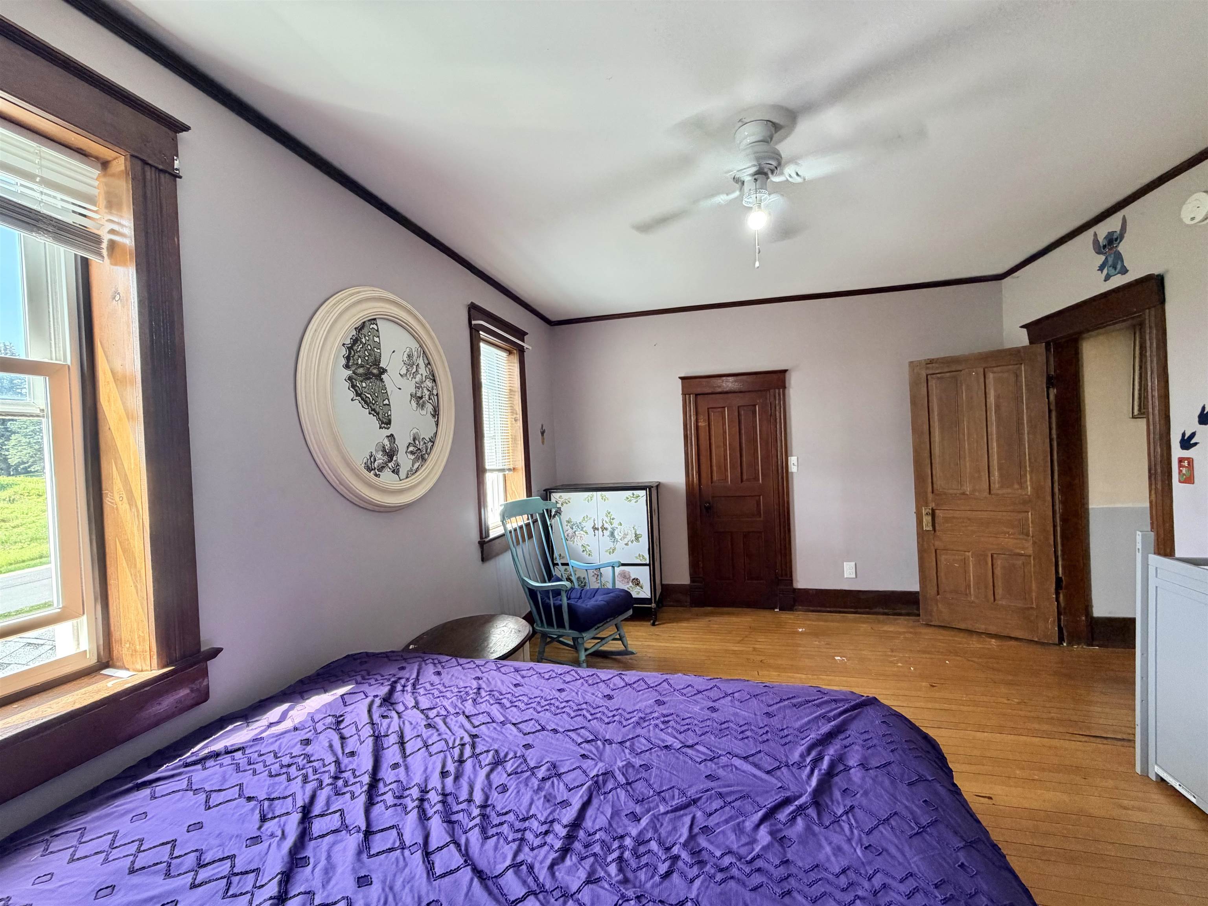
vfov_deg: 85.7
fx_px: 489
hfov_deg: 102.1
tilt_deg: -1.1
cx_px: 604
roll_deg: +2.4
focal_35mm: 14
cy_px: 453
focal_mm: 2.22
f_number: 2.2
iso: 160
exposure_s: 1/60
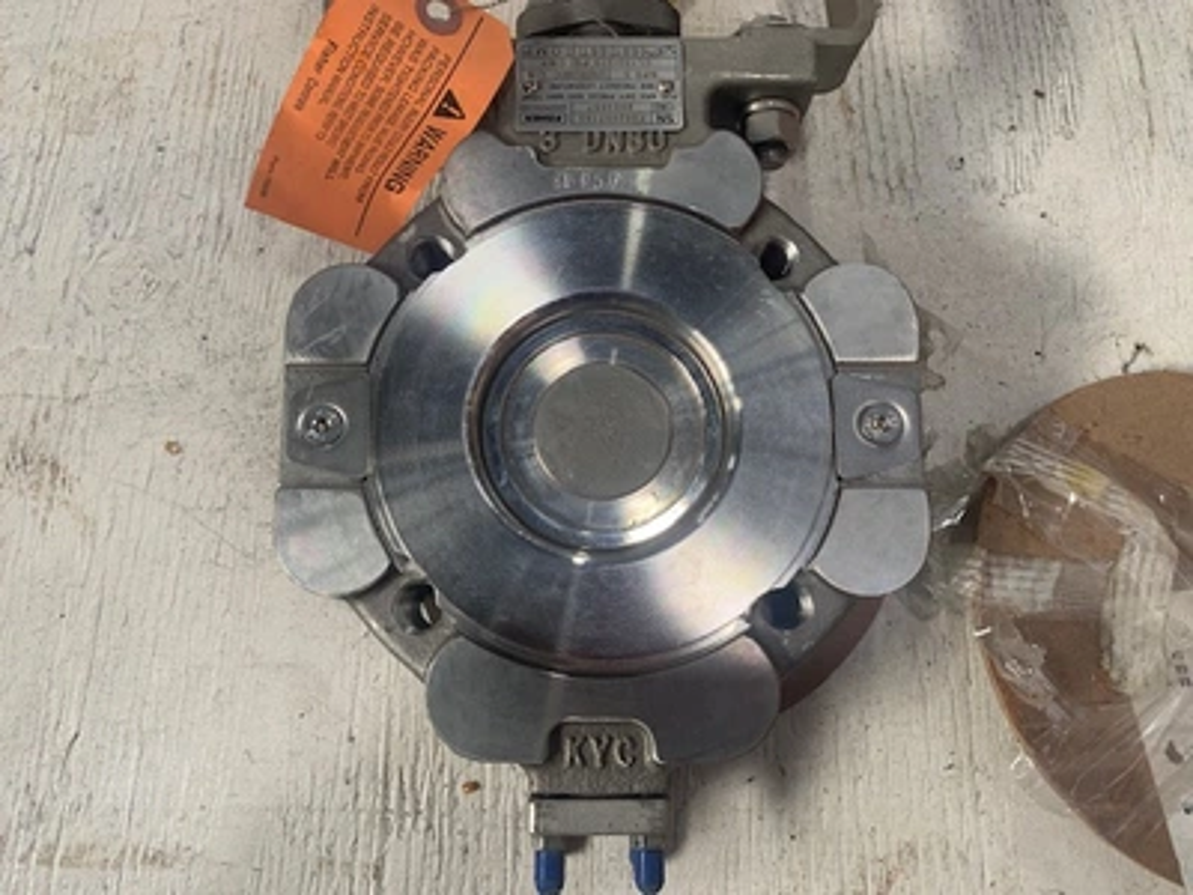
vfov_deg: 53.1
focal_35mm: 26
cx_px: 596
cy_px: 448
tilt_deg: -61.3
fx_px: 896
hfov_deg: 67.3
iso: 50
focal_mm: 4.25
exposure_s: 1/121
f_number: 1.8
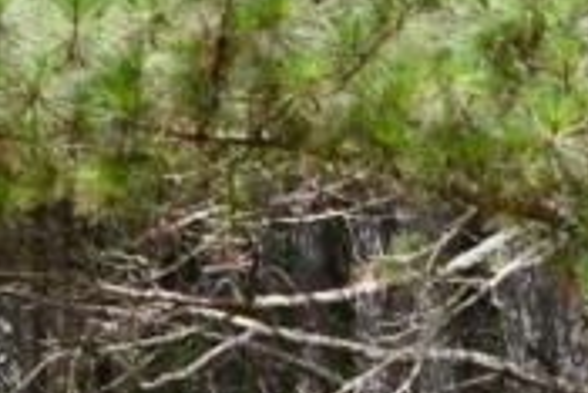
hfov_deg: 8.0
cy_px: 793
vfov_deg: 5.5
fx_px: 4038
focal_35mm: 247
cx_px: -544
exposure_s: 1/250
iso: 200
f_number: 5.6
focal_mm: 24
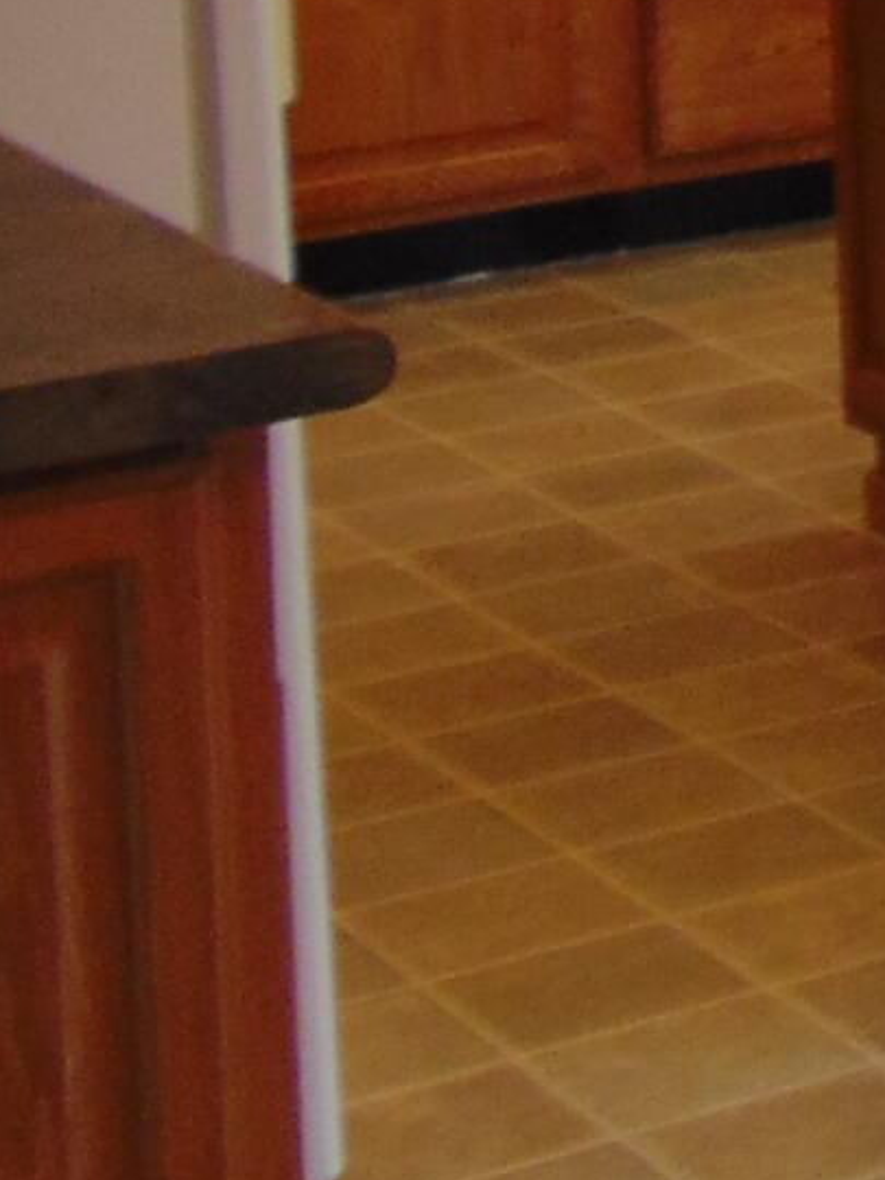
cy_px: -476
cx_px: 2246
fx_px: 4738
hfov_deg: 9.3
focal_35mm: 139
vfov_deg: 13.5
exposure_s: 1/25
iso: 80
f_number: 3
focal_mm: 4.5
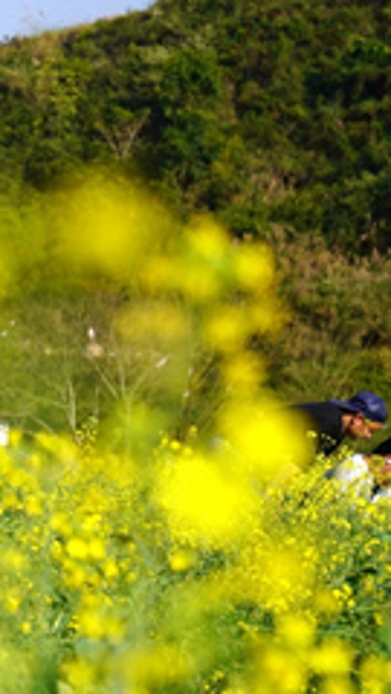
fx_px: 3281
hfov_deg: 6.6
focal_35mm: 178
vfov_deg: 12.1
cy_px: 309
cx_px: -466
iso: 100
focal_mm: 68
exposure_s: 1/500
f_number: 5
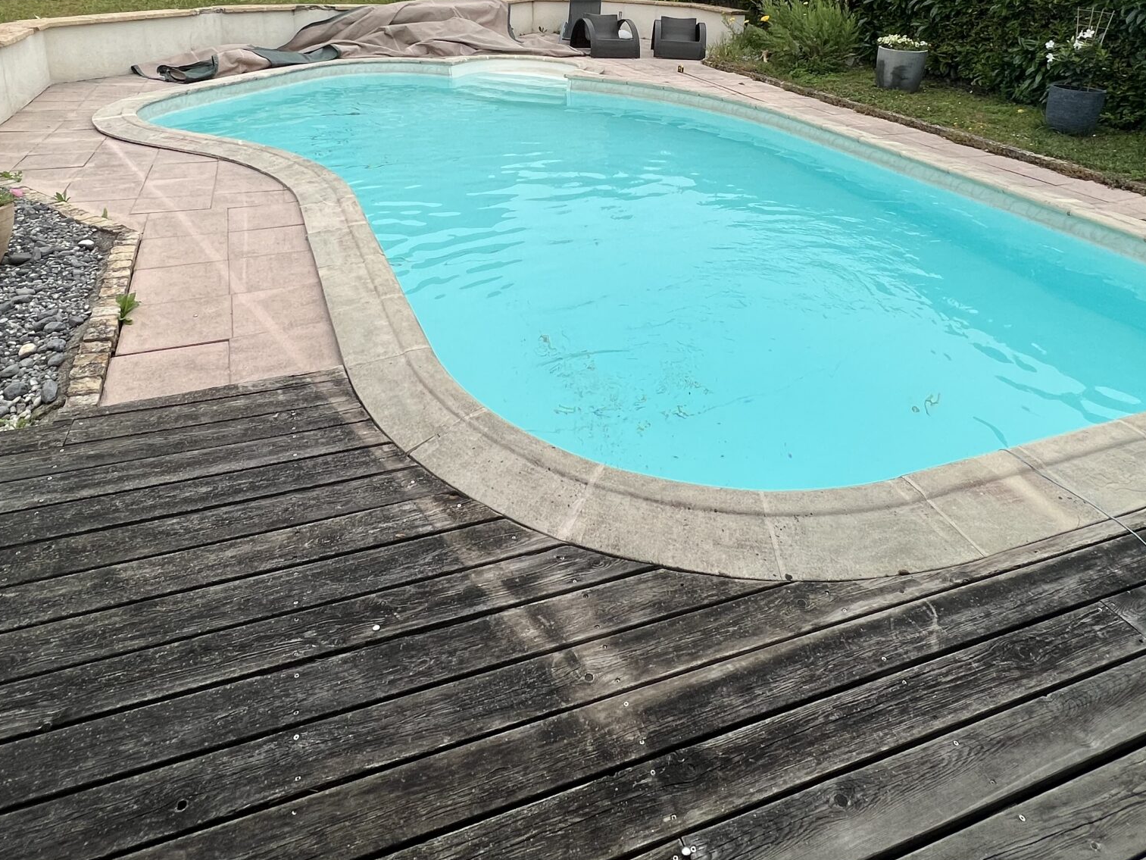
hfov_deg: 76.4
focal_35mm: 22
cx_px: 574
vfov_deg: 56.4
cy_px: 164
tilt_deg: -14.9
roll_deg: -1.9
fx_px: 728
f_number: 1.8
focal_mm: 1.57
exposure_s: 1/1043
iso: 32
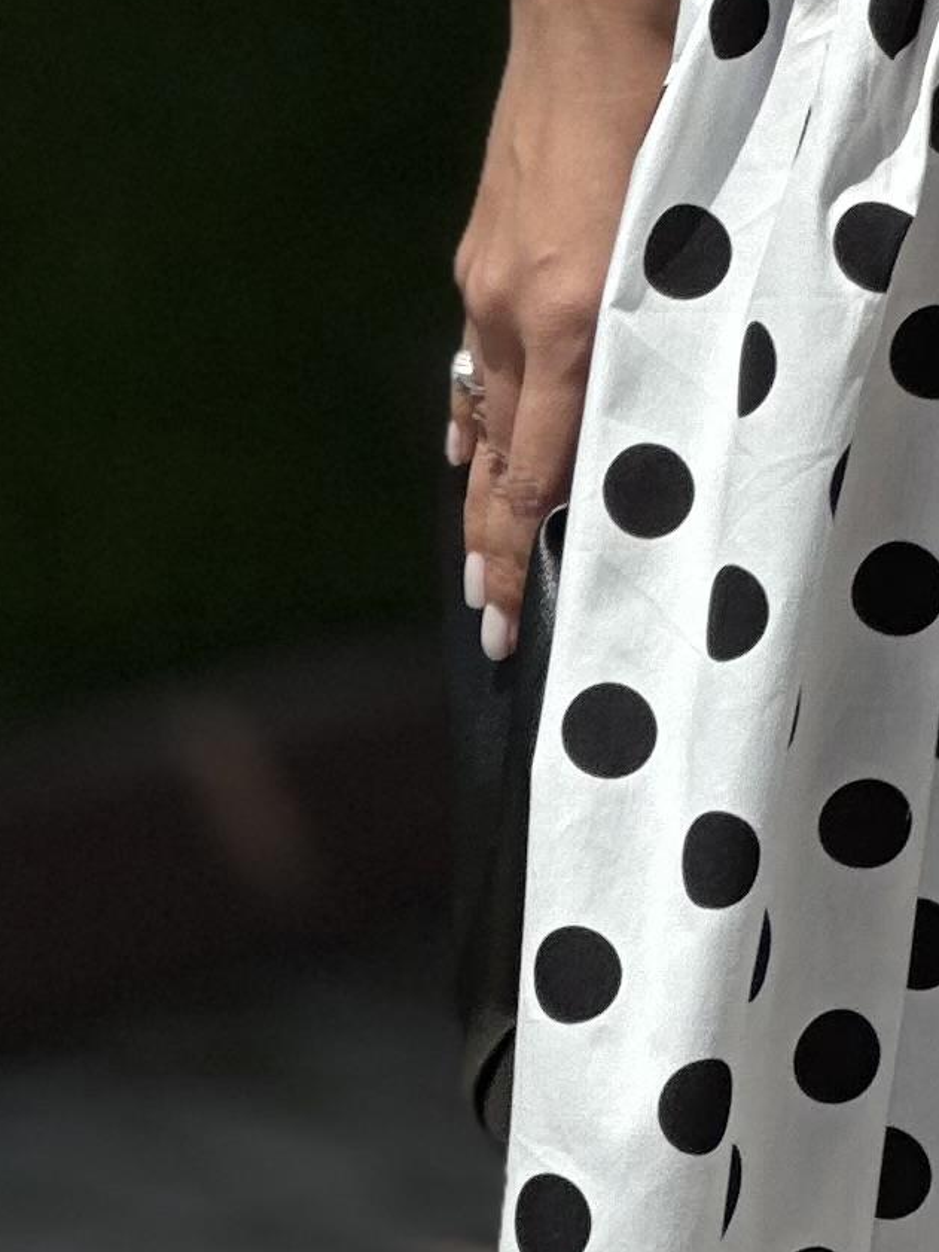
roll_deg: -0.6
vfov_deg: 5.3
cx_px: 1335
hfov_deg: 4.0
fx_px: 13343
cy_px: -497
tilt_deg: -11.0
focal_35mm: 369
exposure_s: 1/927
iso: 32
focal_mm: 9
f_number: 2.8
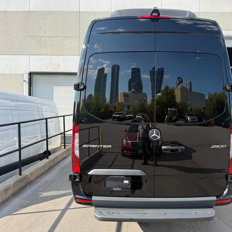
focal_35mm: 29
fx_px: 220
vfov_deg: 55.6
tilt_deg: +0.9
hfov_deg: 55.1
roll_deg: +0.9
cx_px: 141
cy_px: 116
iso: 80
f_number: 1.78
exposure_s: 1/1314
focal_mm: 6.76
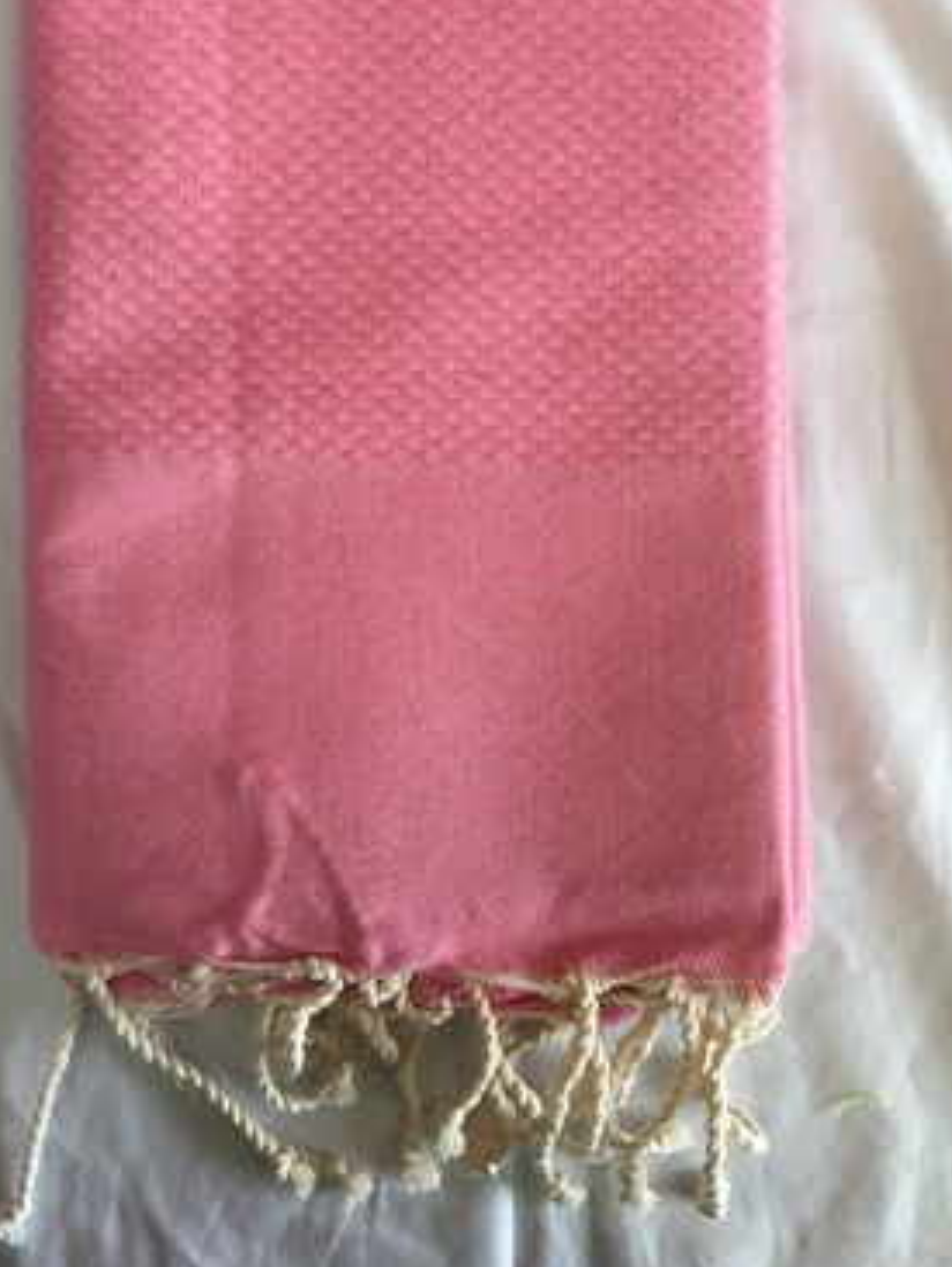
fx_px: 1392
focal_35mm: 38
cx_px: 412
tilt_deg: -86.6
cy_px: 453
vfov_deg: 48.4
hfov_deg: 37.7
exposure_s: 1/33
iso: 25
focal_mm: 4.15
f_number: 2.2
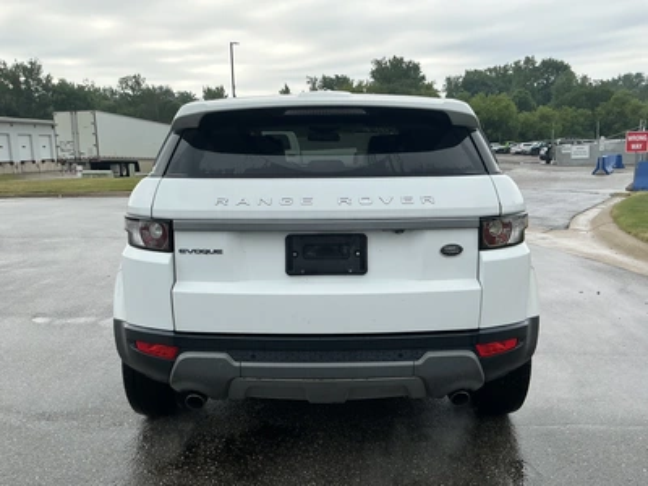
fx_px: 524
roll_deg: -1.2
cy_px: 243
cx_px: 324
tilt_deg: -6.0
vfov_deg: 49.7
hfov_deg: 63.4
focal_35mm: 28
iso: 25
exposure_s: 1/606
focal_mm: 3
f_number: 1.8
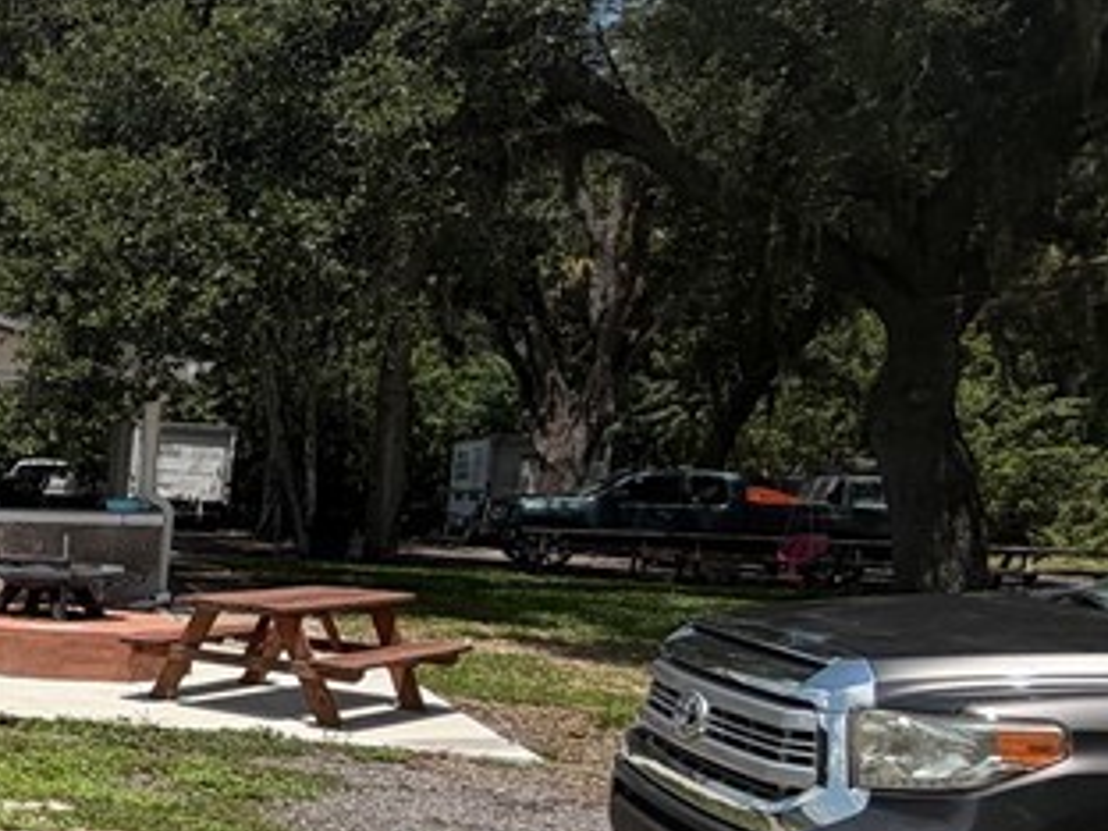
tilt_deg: -5.5
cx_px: -590
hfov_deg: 27.2
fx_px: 1472
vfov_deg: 31.1
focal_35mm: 46
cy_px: 597
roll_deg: -1.4
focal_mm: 2.22
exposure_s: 1/1189
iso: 20
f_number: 2.2
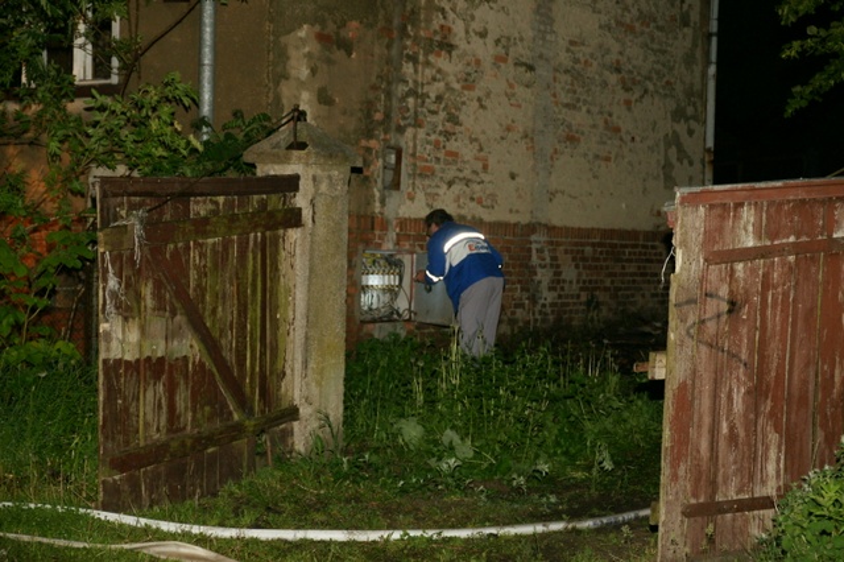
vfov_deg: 18.2
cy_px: 281
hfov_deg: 27.0
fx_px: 1757
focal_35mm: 75
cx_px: 422
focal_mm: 50
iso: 800
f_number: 2.8
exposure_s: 1/20
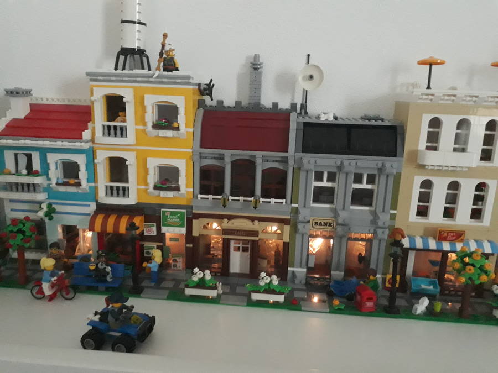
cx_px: 249
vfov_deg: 51.4
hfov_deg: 65.3
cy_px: 186
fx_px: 388
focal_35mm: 27
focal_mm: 3.6
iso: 800
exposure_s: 1/17
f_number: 1.9
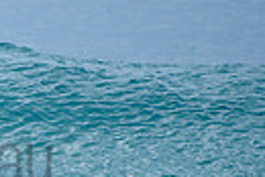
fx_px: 16382
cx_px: -163
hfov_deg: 0.9
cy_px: 135
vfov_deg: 0.6
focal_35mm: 2223
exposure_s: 1/2000
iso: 400
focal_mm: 500
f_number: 5.6
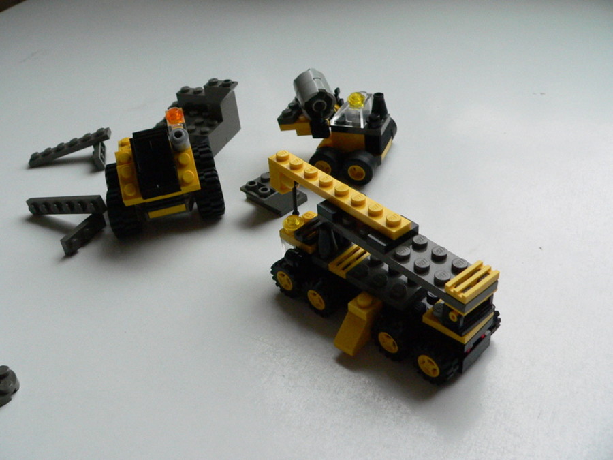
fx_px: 638
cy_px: 230
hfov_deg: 51.4
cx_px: 306
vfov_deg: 39.7
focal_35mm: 36
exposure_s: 1/125
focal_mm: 6
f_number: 4
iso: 400
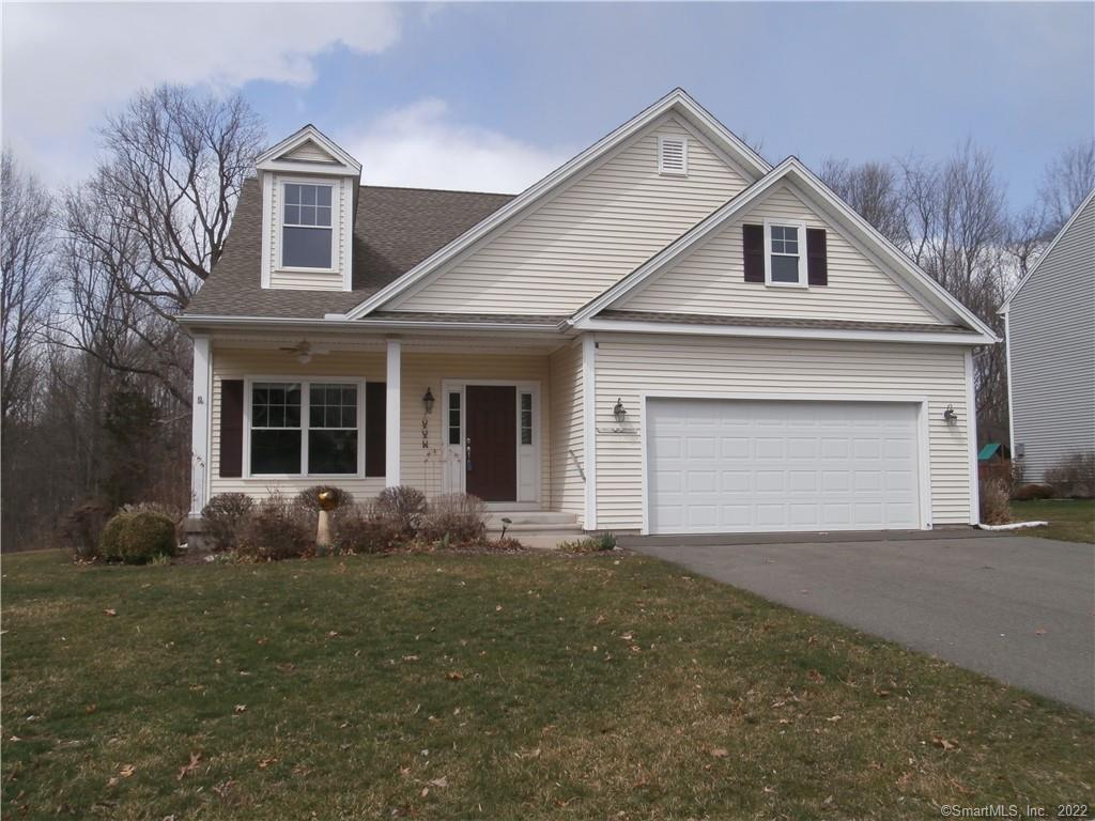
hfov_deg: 60.0
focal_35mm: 30
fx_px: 949
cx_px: 548
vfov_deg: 46.8
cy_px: 410
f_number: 3.5
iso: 100
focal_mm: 5.36
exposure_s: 1/1000
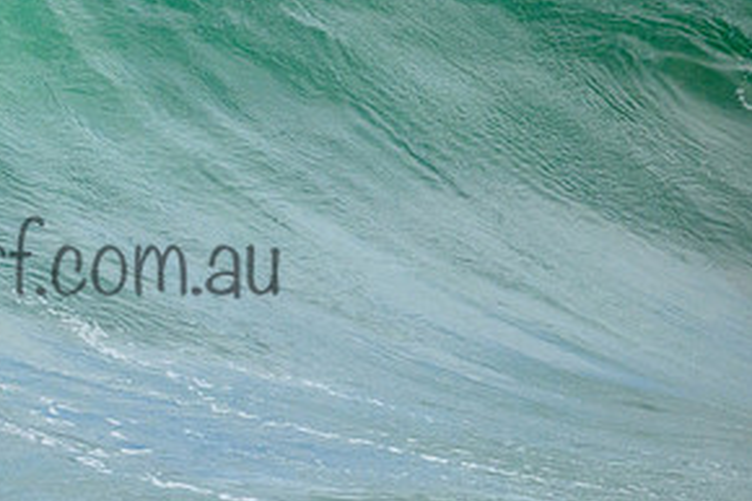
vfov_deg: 1.0
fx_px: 27557
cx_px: 5
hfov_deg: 1.6
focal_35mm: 1320
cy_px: 235
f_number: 11
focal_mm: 660
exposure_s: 1/2500
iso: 1800
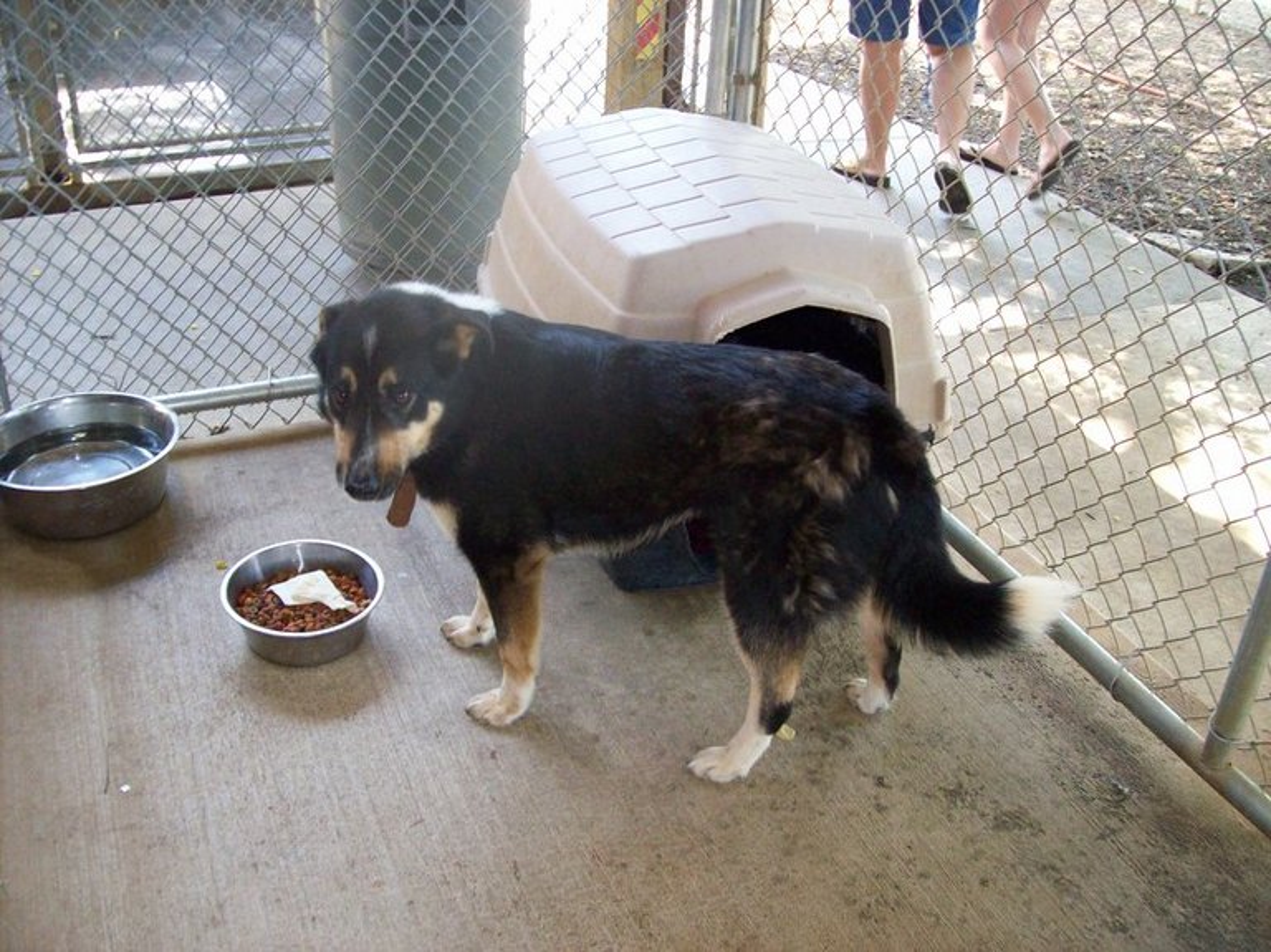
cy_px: 476
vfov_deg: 39.6
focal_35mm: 36
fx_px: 1321
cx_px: 636
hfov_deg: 51.4
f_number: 2.7
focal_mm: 6
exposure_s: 1/64
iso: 200
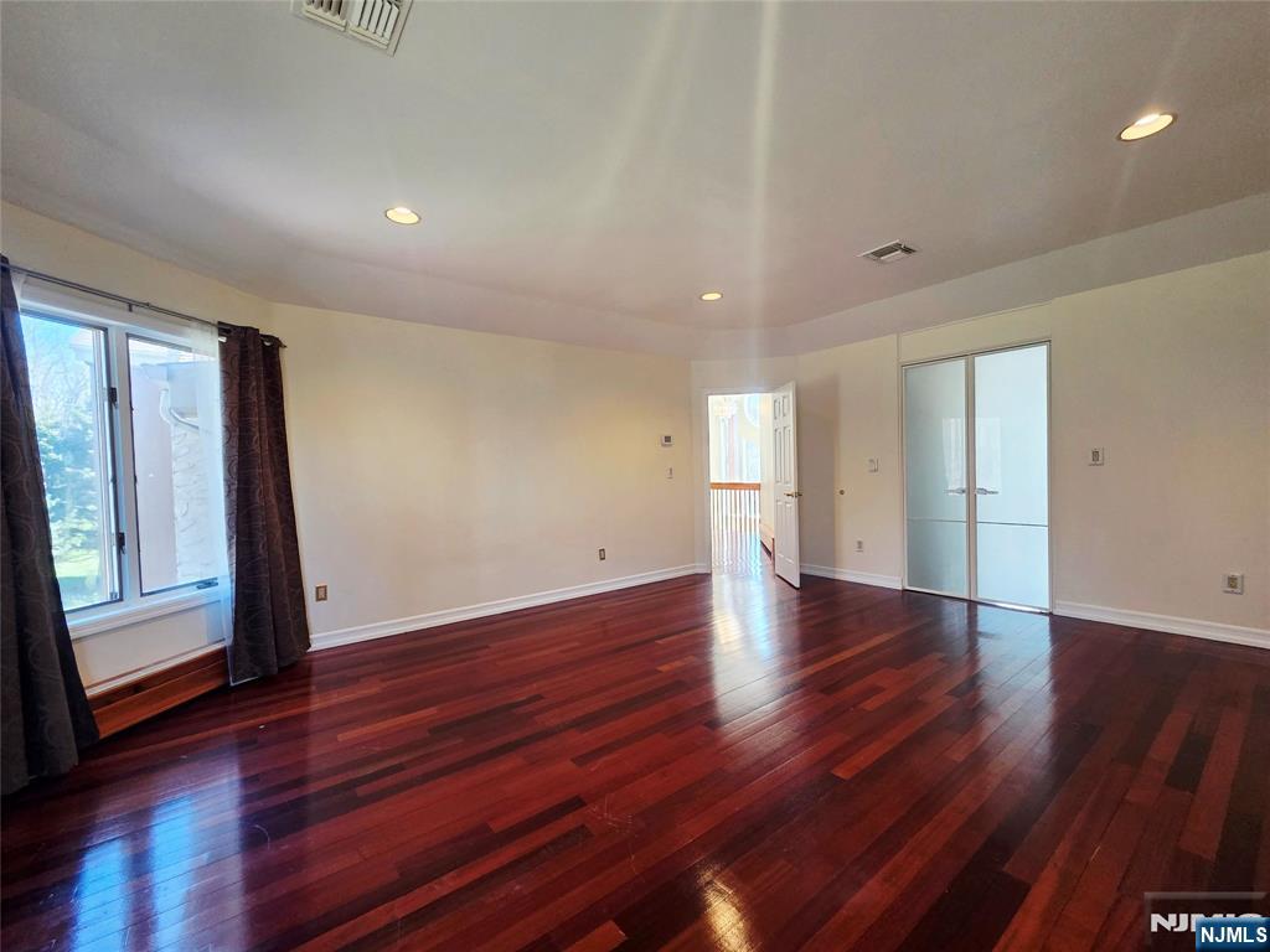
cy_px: 476
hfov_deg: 106.2
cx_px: 635
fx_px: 477
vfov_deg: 89.9
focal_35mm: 13
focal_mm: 2.2
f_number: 2.2
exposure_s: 1/60.2
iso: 200
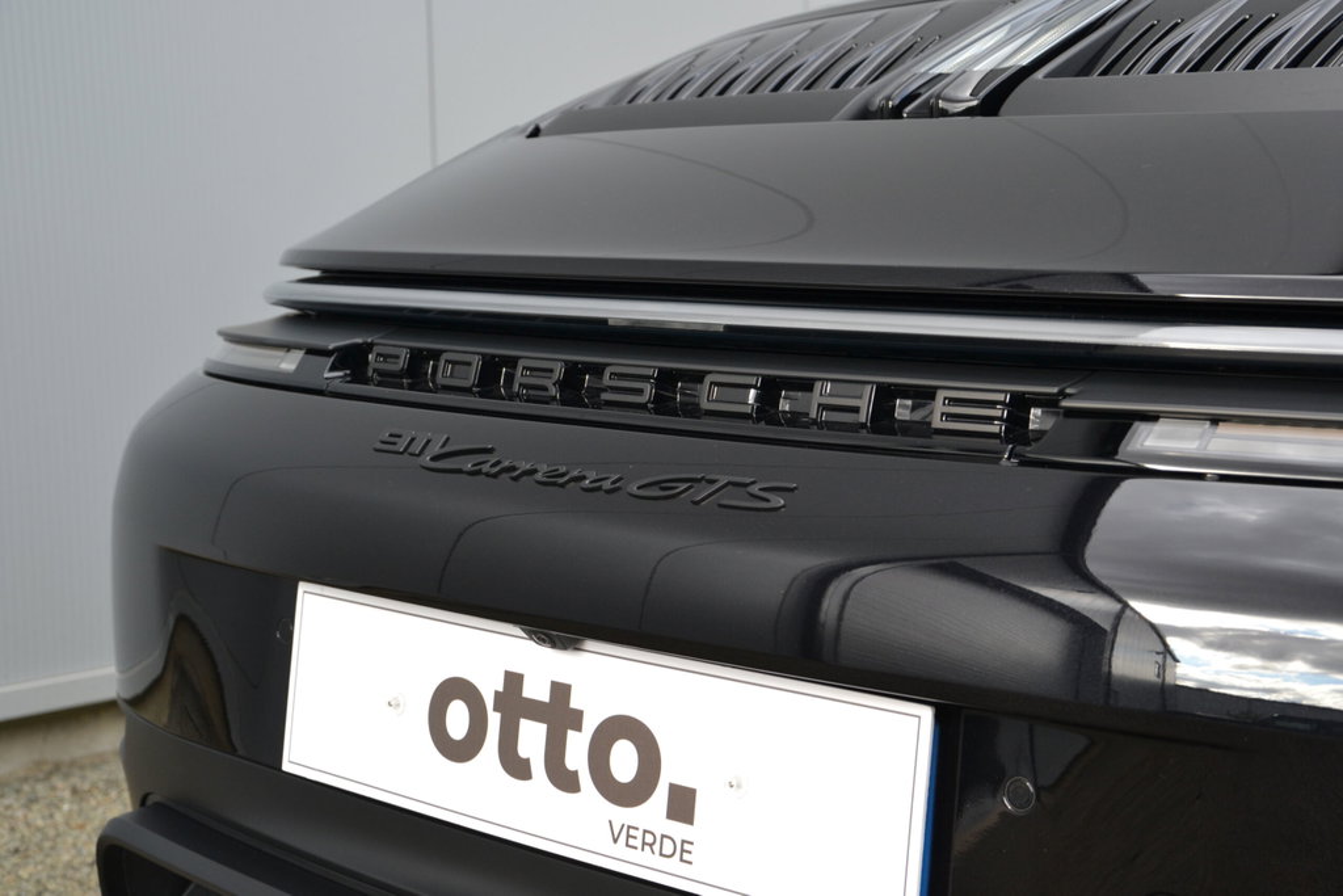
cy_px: 448
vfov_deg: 22.6
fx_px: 2238
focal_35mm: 60
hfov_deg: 33.4
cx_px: 672
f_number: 5.6
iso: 280
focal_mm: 40
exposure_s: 1/125
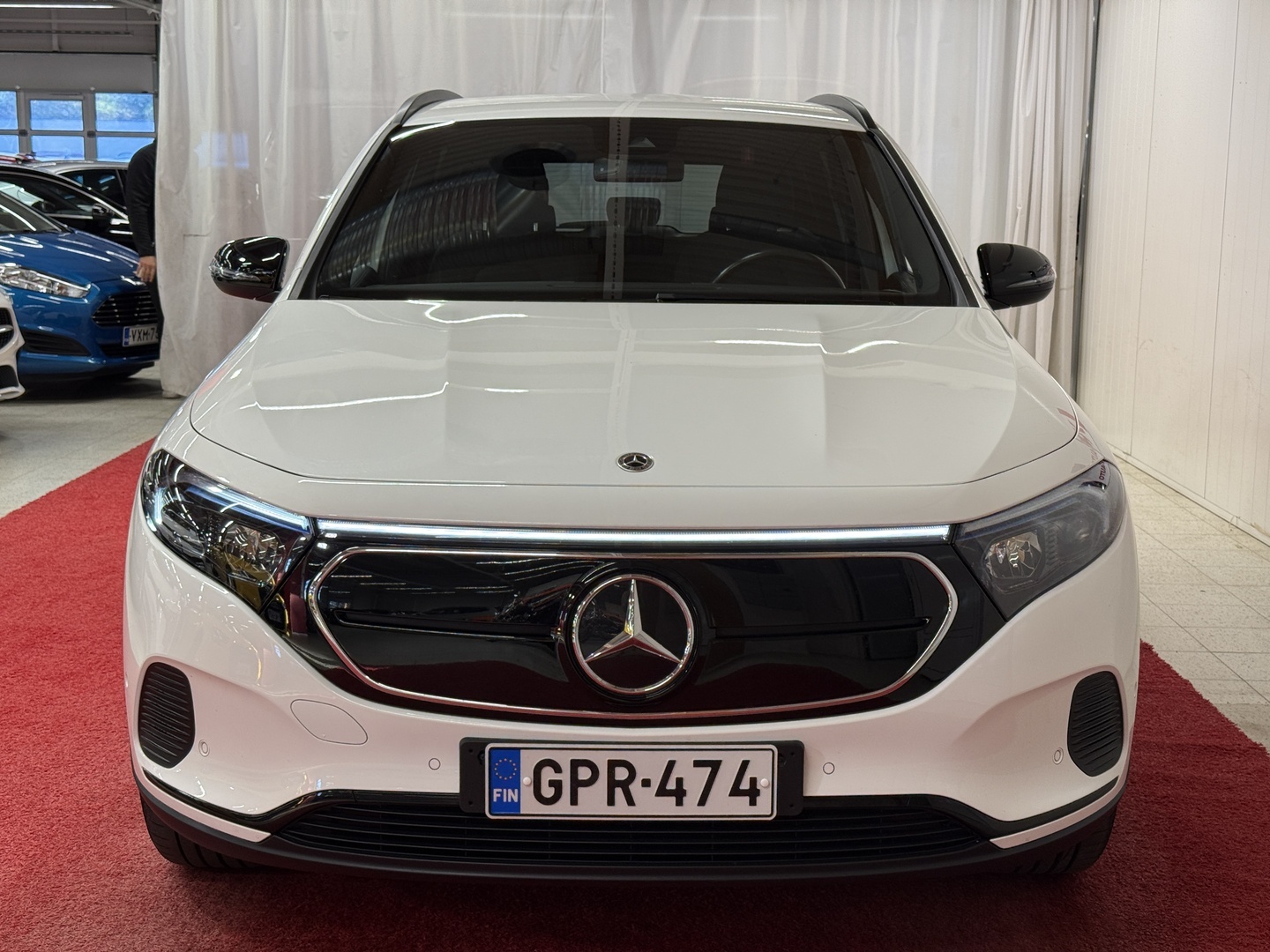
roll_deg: -1.1
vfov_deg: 30.3
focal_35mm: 48
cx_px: 635
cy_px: 476
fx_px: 1761
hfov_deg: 39.7
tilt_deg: -9.0
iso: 50
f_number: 1.78
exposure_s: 1/77
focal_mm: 6.76
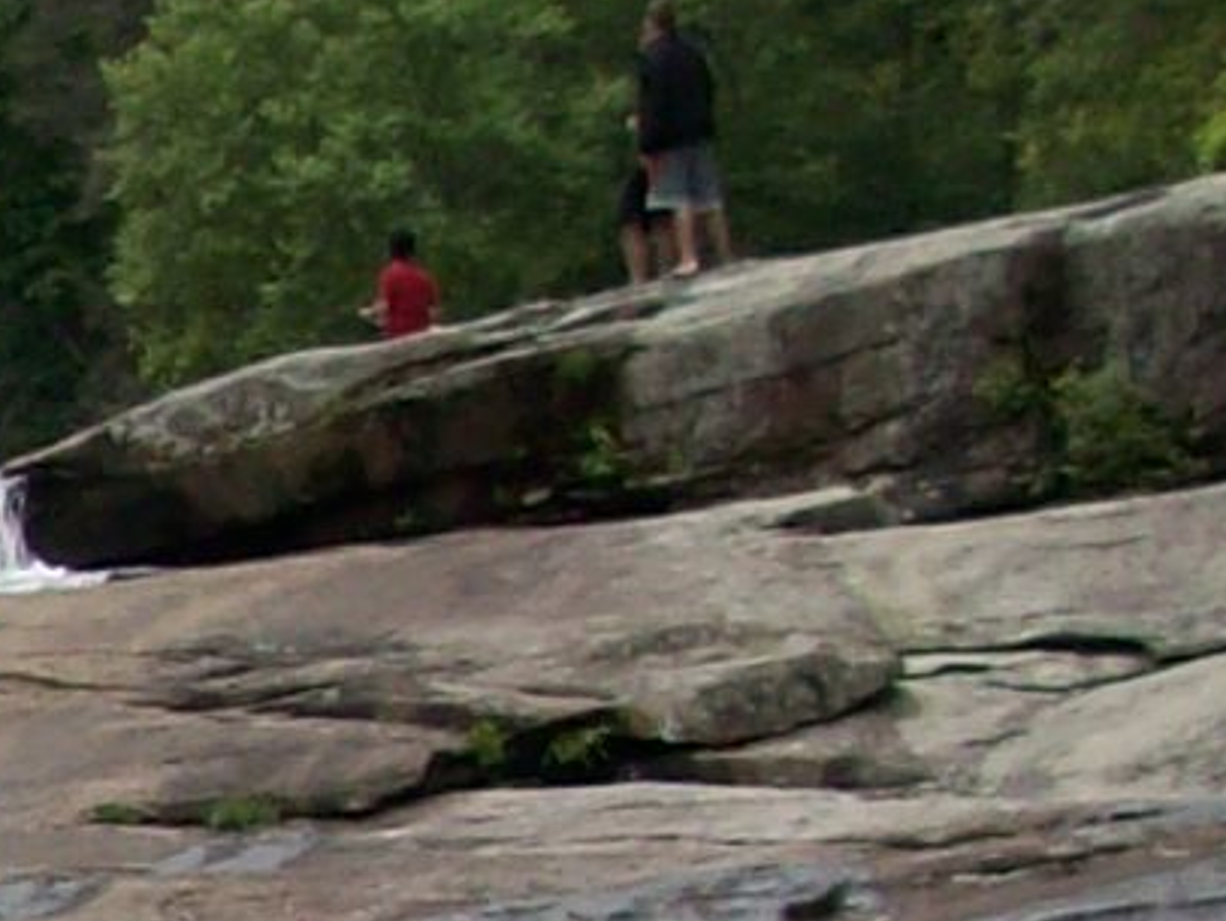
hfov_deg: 8.4
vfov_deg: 6.8
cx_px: -1637
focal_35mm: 217
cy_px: 1356
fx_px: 7690
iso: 64
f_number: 2.8
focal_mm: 5.7
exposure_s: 1/637
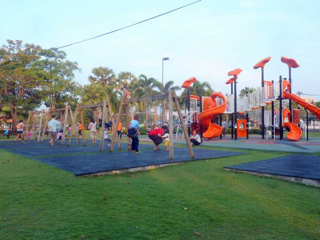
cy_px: 120
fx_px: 277
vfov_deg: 46.8
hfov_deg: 60.0
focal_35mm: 30
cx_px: 160
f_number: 3.4
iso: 80
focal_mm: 5
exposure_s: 1/100
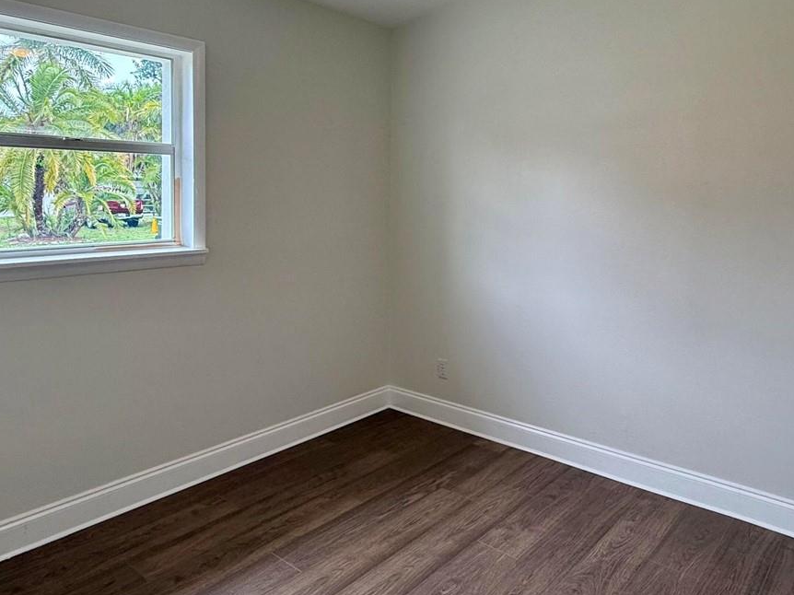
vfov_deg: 52.2
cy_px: 208
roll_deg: -0.6
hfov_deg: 66.7
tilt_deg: -0.9
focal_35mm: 26
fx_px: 596
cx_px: 472
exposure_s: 1/127
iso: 64
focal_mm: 2.22
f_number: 2.2
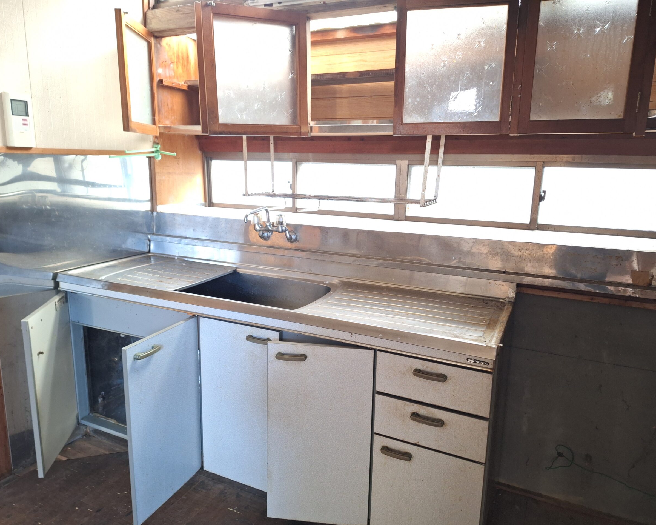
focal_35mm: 24
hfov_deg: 70.3
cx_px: 323
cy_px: 263
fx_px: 466
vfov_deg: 58.8
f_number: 1.8
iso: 640
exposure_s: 1/20
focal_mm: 5.54
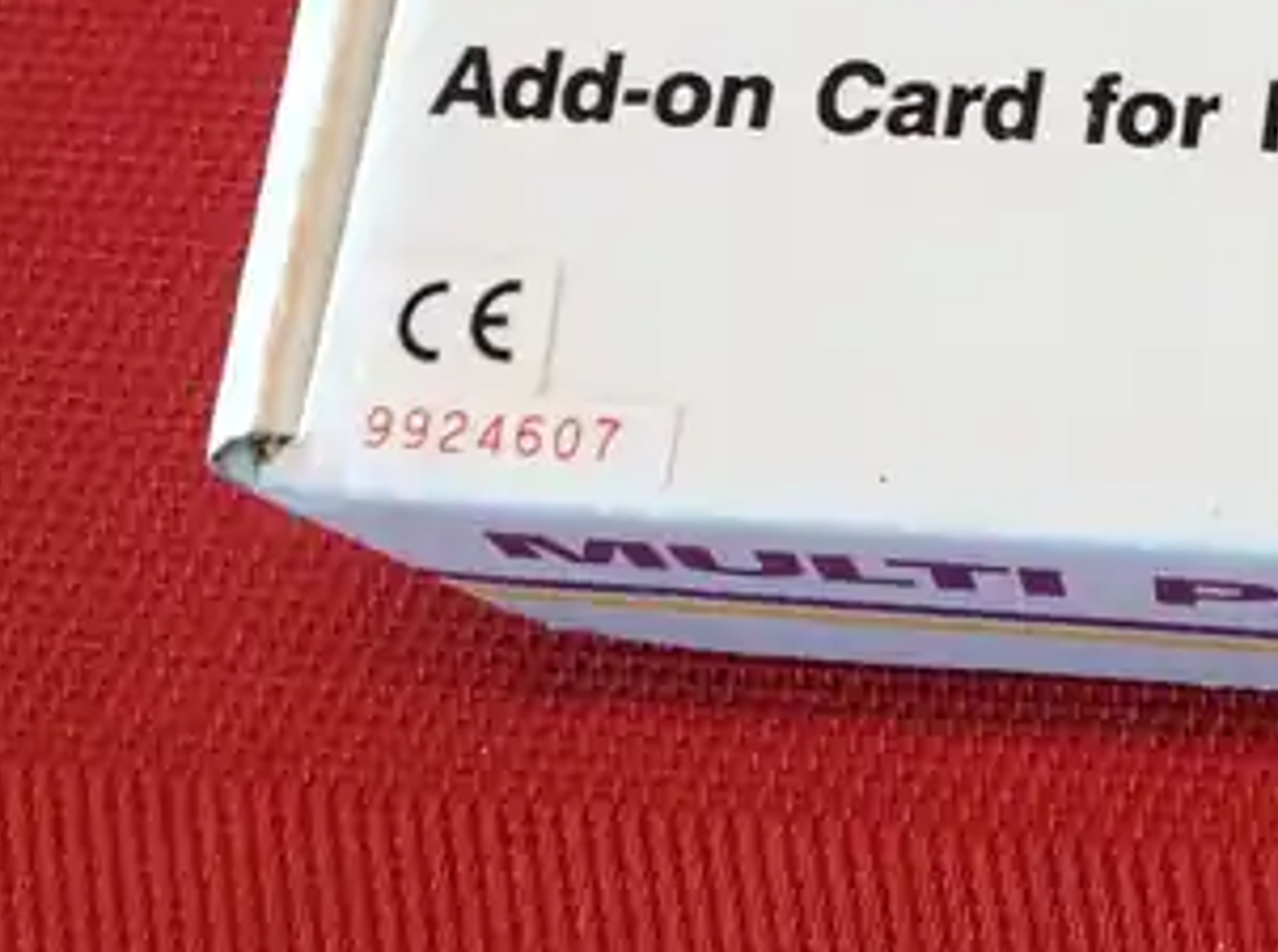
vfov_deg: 12.4
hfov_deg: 15.7
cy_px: -241
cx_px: 1896
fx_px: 4272
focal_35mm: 116
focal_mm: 4.28
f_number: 2.4
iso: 64
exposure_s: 1/30
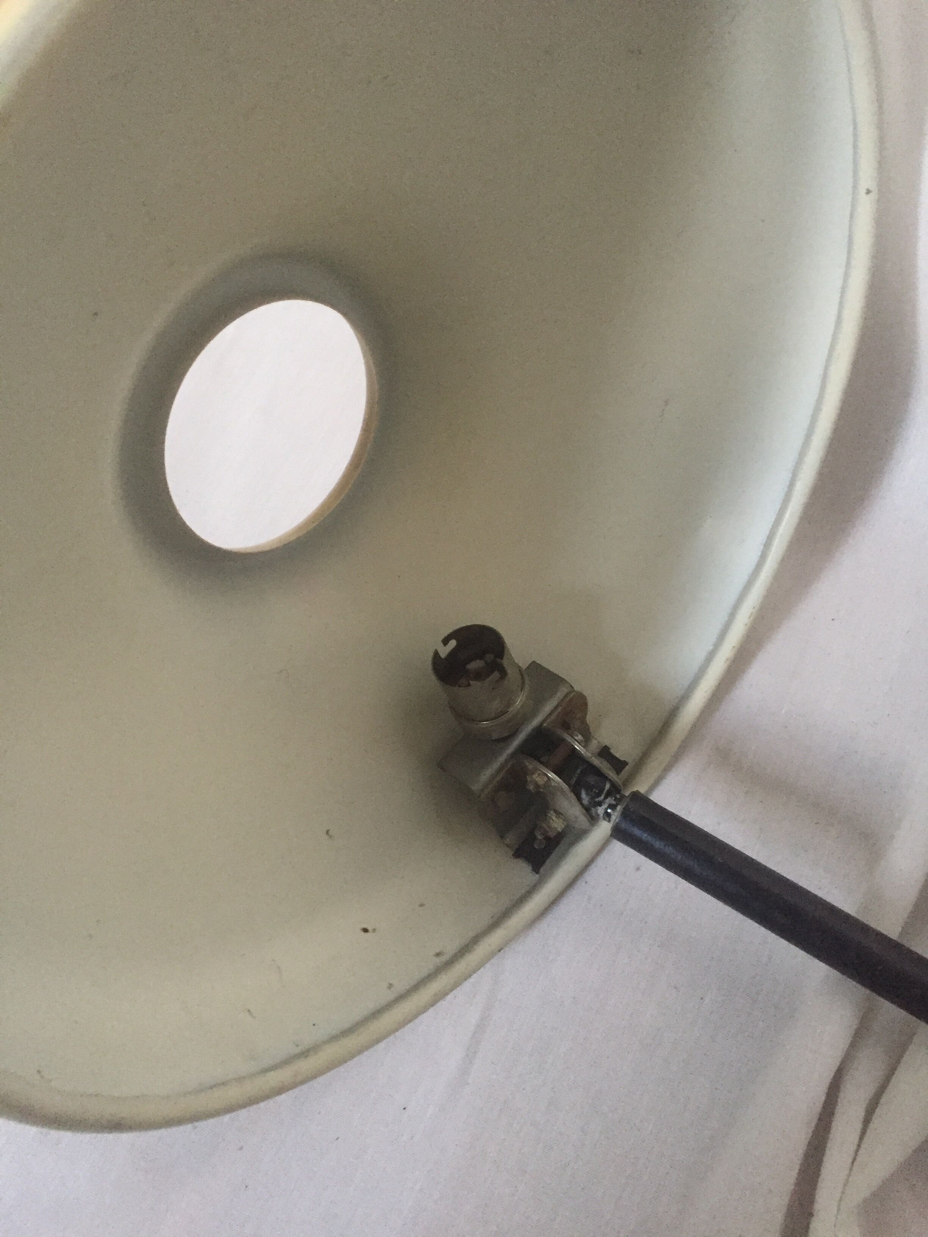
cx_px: 464
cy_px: 618
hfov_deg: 48.2
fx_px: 1037
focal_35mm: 29
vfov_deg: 61.7
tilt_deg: -65.4
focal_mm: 4.15
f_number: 2.2
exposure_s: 1/25
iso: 250
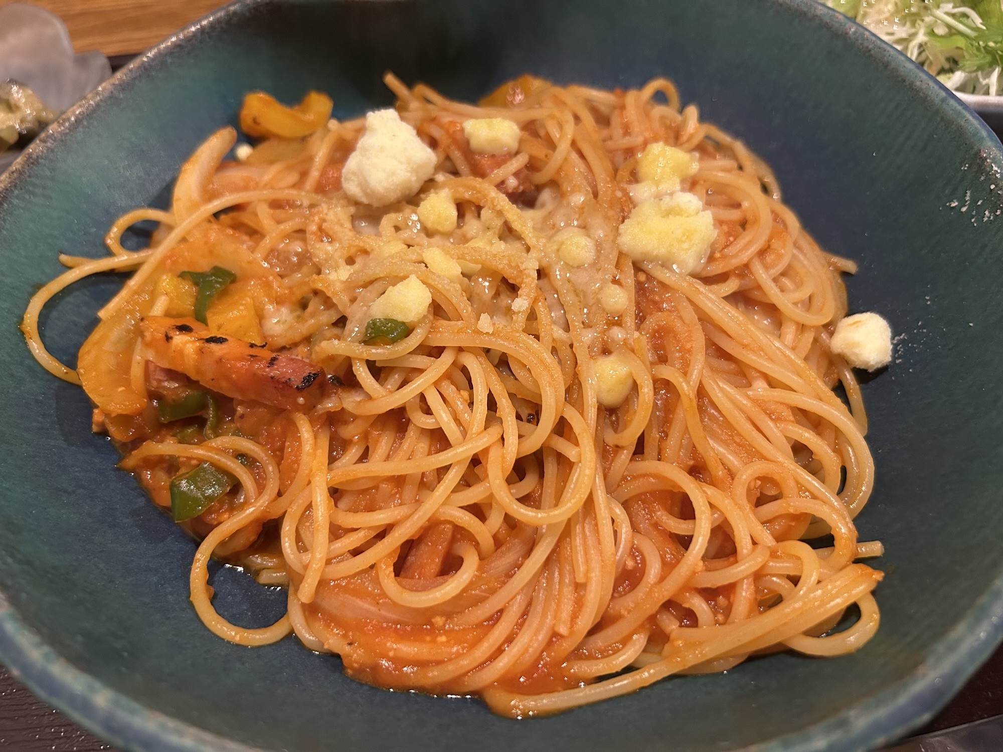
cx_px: 502
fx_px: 753
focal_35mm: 26
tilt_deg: -55.3
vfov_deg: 53.1
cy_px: 376
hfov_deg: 67.3
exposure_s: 1/60
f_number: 1.5
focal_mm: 5.7
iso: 320
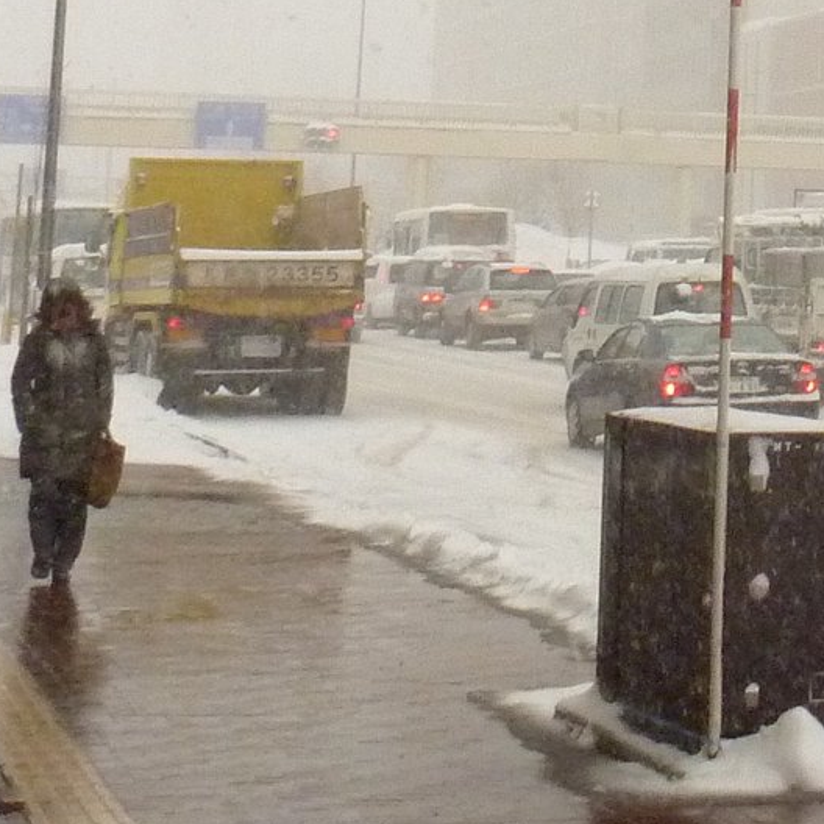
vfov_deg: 13.9
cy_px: -293
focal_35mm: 120
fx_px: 3232
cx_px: 1503
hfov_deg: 13.1
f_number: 5.6
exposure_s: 1/250
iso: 400
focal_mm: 6.3
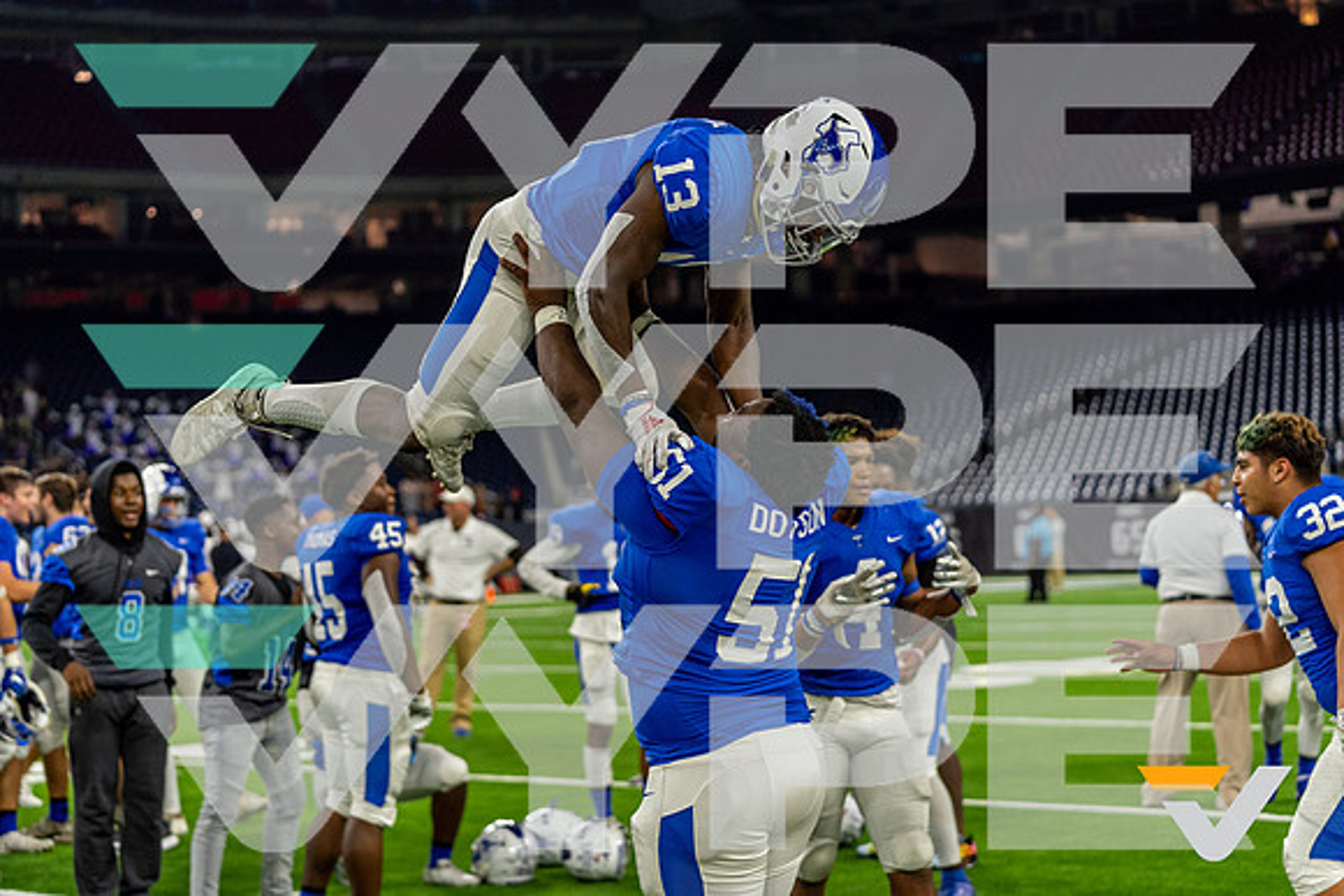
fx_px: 2614
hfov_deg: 28.8
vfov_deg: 19.5
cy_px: 448
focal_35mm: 70
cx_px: 672
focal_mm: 70
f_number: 2.8
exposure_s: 1/1250
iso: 1250
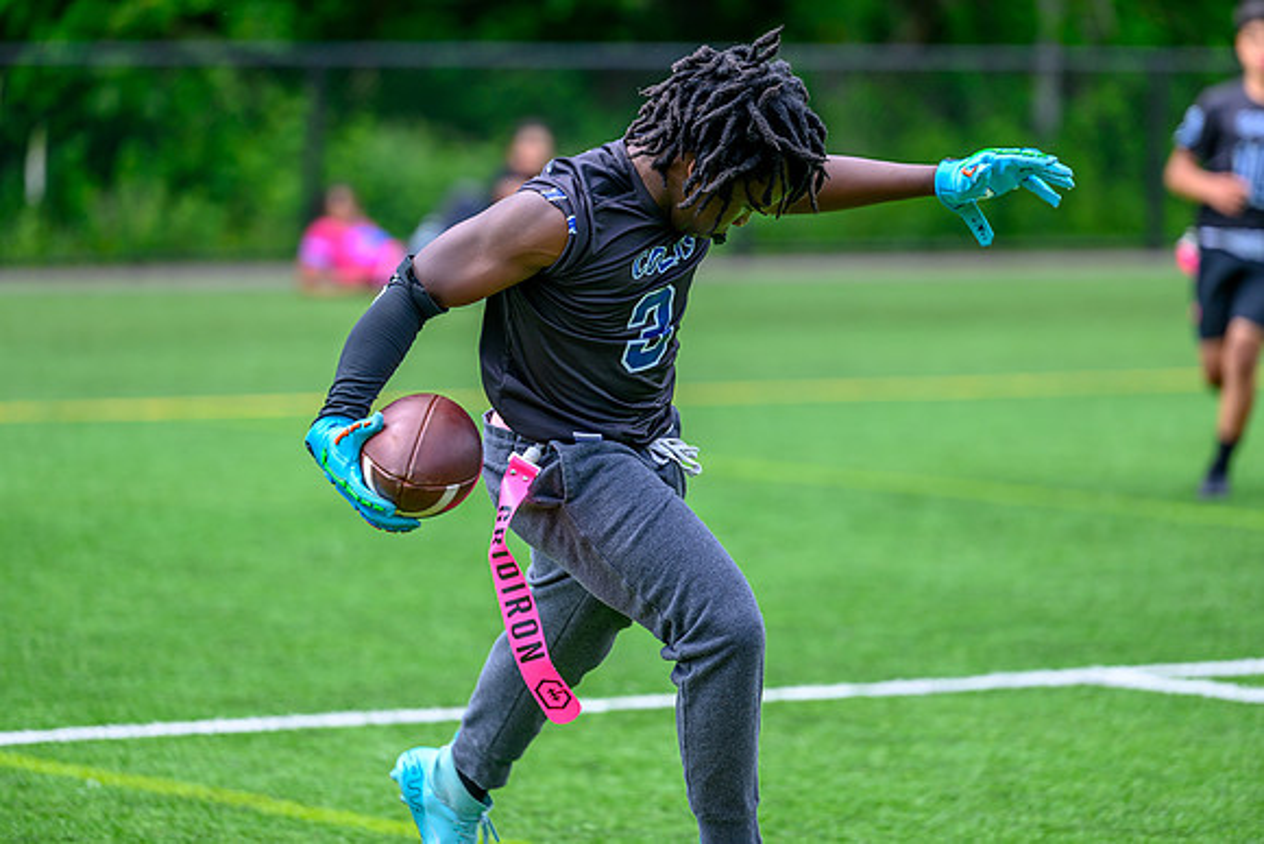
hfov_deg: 10.4
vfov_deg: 6.9
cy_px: 366
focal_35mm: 198
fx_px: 6964
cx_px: 579
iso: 200
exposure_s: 1/800
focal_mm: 175
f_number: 3.2
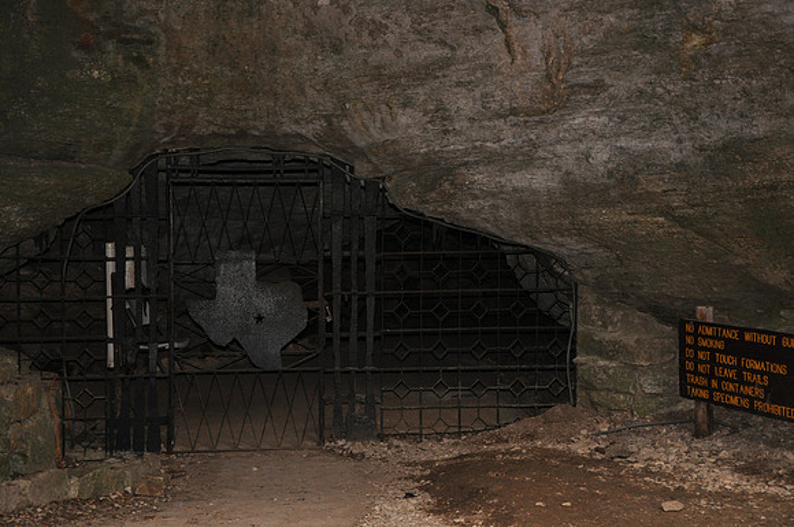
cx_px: 397
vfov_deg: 22.6
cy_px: 264
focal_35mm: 60
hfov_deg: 33.4
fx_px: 1321
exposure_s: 1/60
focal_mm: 40
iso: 800
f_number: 4.5
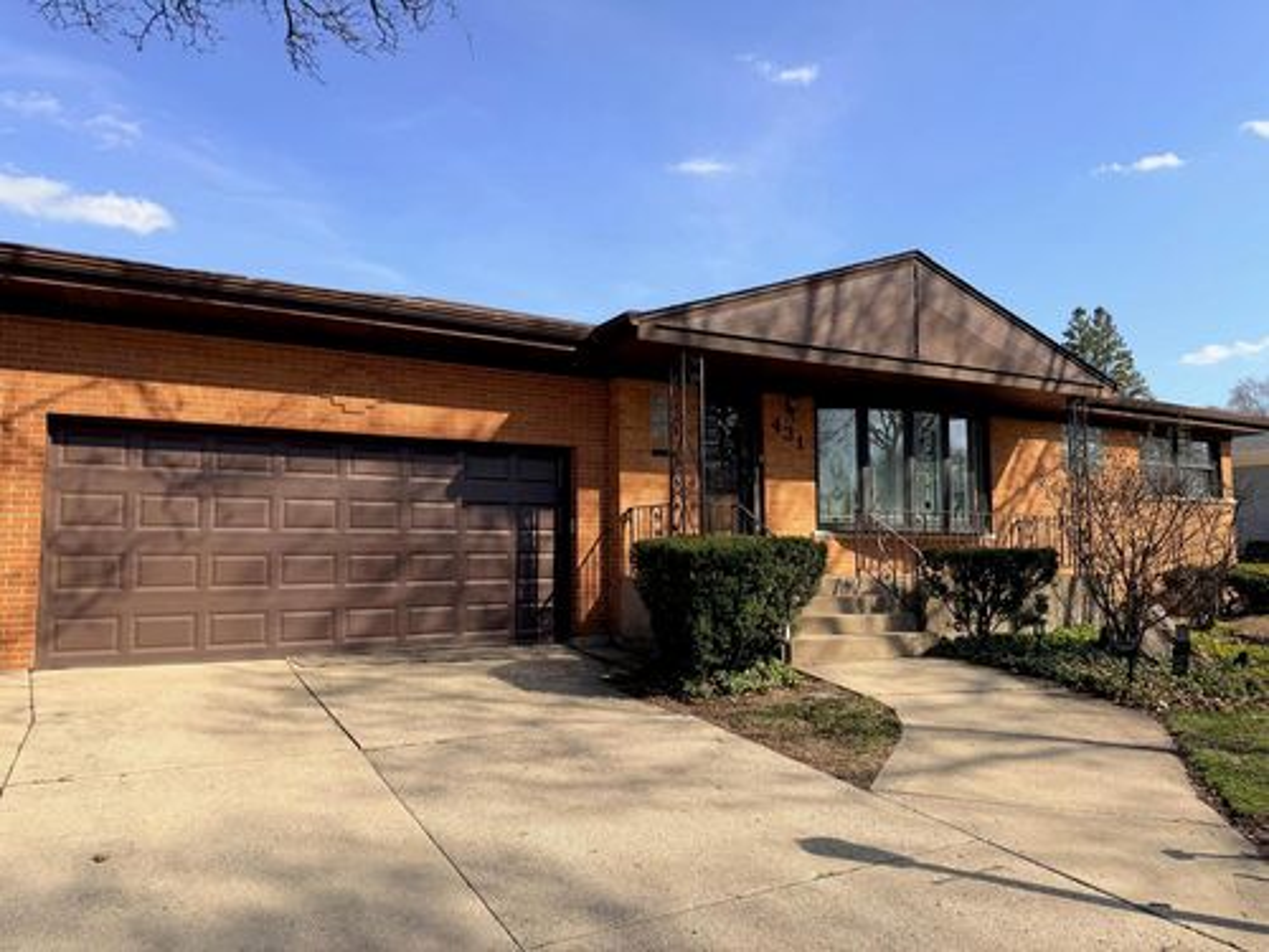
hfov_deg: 71.6
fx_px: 880
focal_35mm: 24
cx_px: 634
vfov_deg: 56.8
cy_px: 476
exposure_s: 1/3759
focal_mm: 6.76
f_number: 1.78
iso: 80
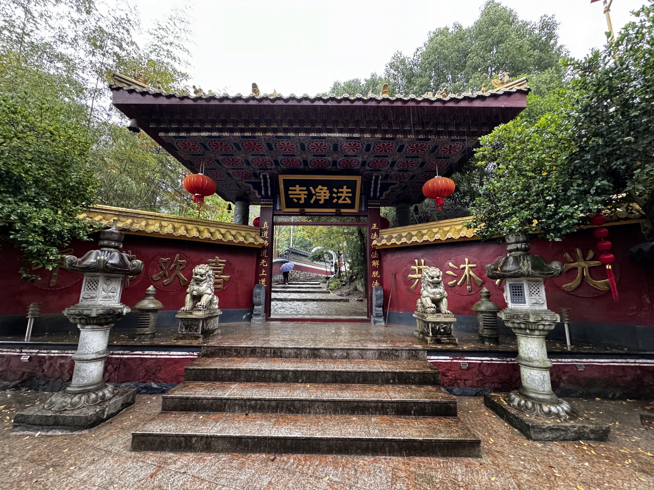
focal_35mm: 14
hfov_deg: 102.1
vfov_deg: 85.7
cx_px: 327
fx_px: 265
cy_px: 245
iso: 640
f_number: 2.2
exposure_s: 1/60
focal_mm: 2.22
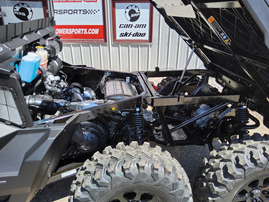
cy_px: 101
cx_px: 134
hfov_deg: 69.4
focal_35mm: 25
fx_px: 194
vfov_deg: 54.9
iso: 32
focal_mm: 3.08
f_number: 2
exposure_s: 1/490
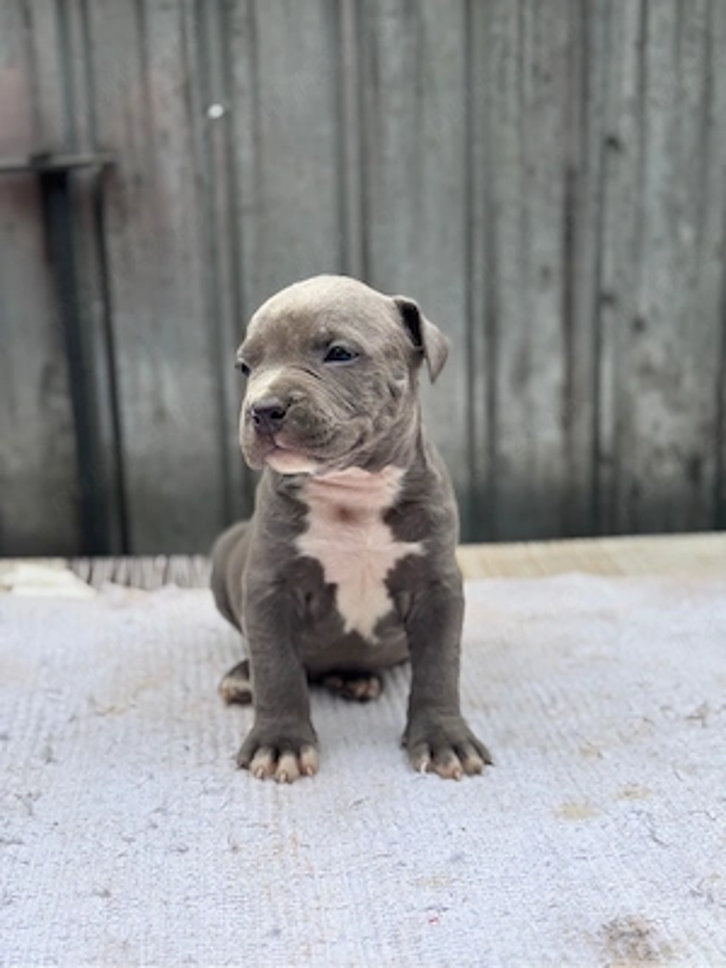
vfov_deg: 39.7
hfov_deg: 30.3
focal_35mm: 48
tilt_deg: -12.9
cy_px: 484
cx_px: 363
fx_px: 1342
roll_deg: +3.7
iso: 64
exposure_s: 1/900
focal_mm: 6.76
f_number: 1.78
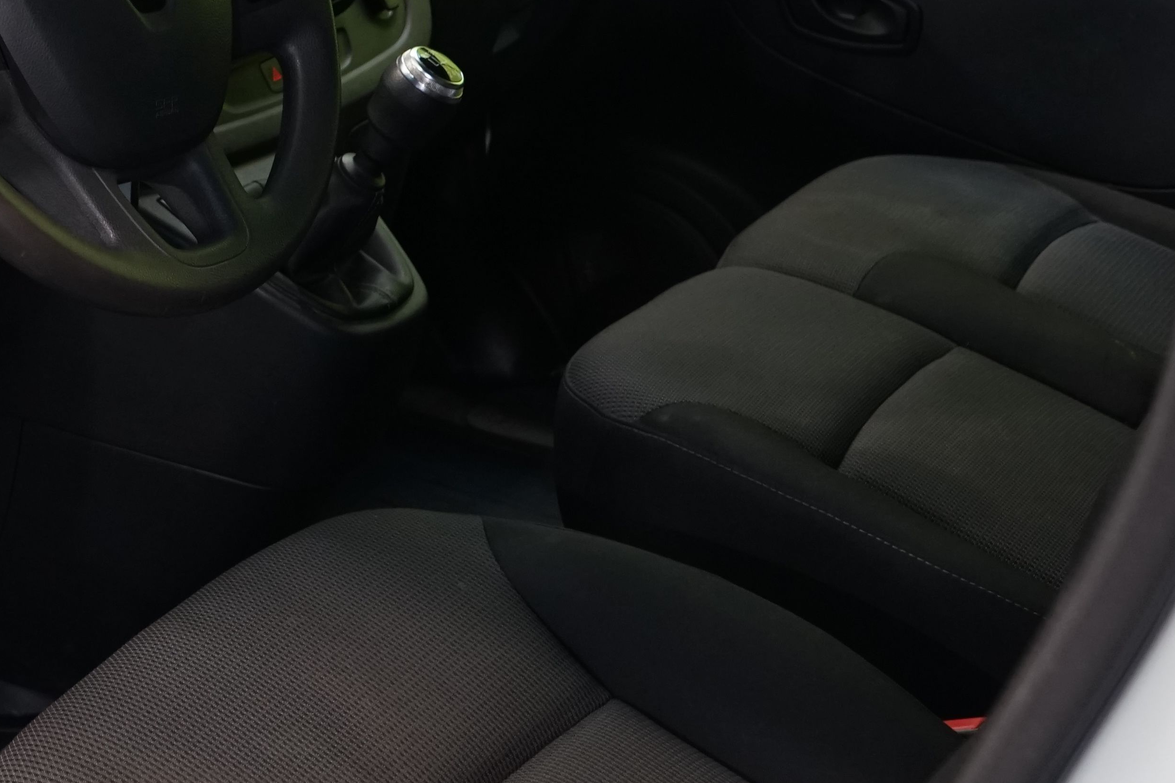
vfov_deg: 19.5
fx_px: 2219
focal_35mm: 68
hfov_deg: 28.0
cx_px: 21
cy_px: 20
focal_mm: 28
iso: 1250
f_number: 5.6
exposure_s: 1/40
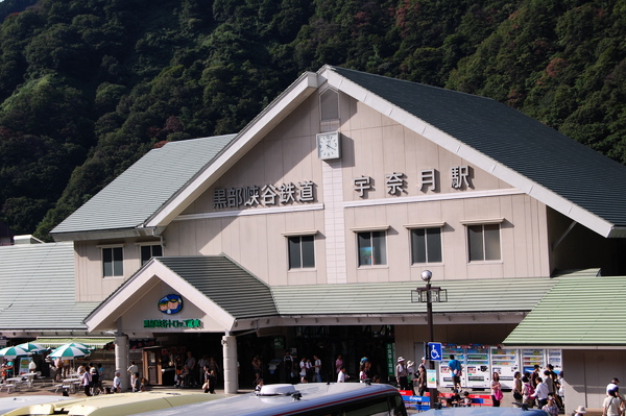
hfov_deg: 29.9
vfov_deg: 20.1
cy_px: 208
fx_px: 1173
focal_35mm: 68
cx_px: 313
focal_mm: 45
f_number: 9
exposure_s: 1/320
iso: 200
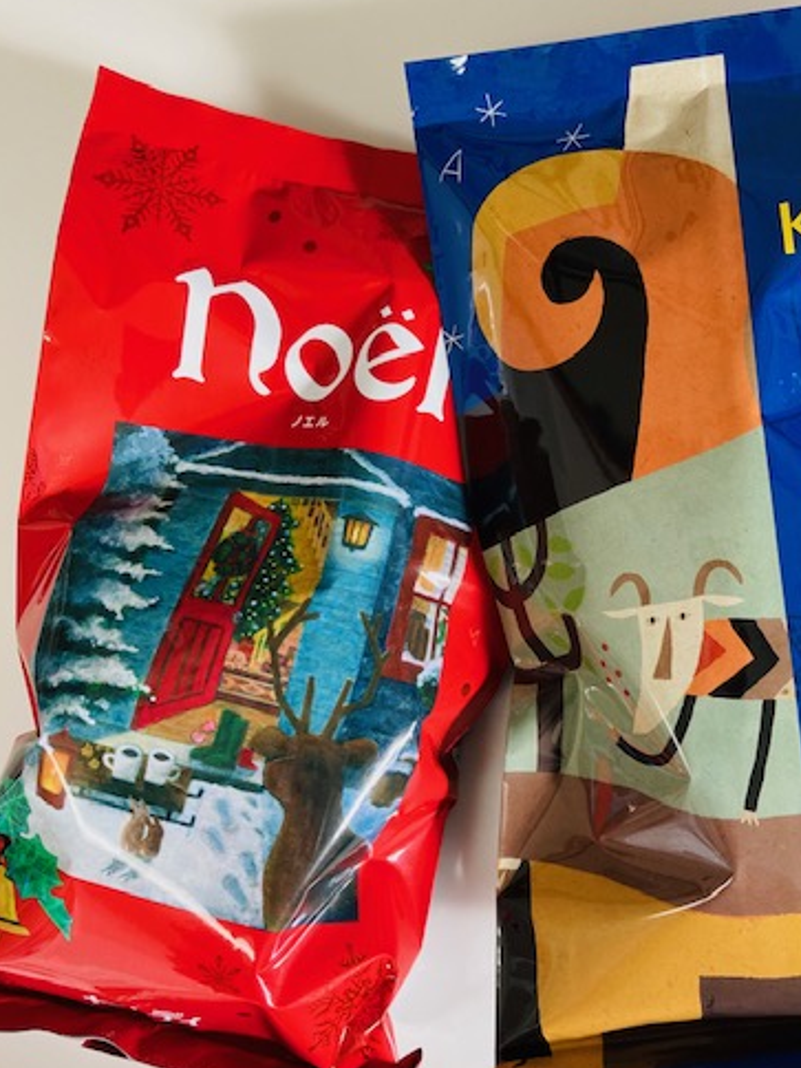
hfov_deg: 38.3
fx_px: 1142
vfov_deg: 50.1
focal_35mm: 37
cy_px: 532
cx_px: 519
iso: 64
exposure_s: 1/50
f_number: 1.8
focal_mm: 3.99
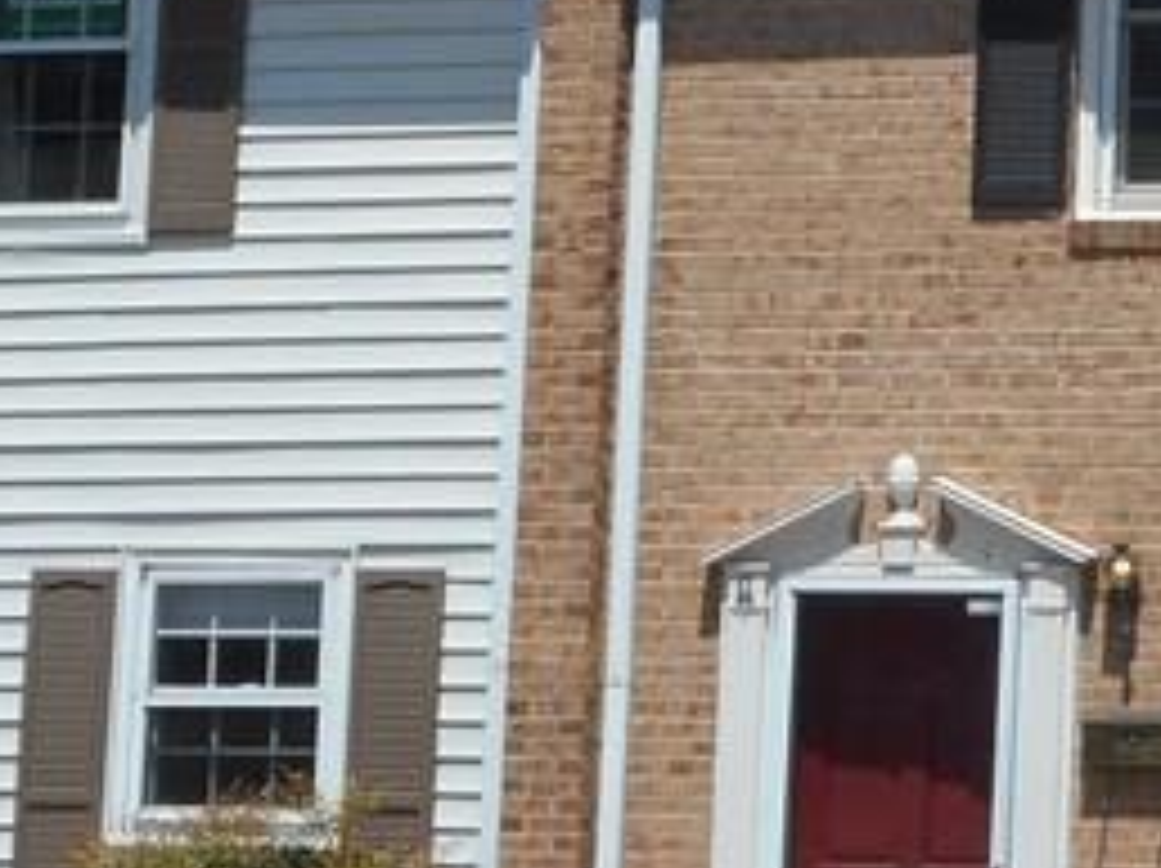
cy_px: 4
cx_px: 1562
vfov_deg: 9.5
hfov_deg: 12.3
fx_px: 5194
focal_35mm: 155
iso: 80
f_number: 4.5
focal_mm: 6.9
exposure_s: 1/640
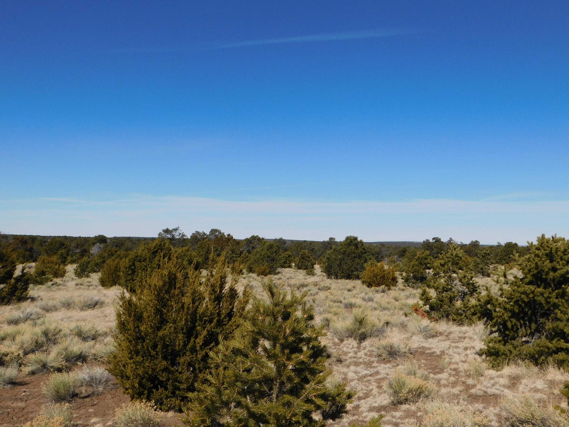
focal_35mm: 36
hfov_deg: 51.4
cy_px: 214
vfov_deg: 39.7
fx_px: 592
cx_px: 284
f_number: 7
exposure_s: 1/640
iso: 125
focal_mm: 6.3
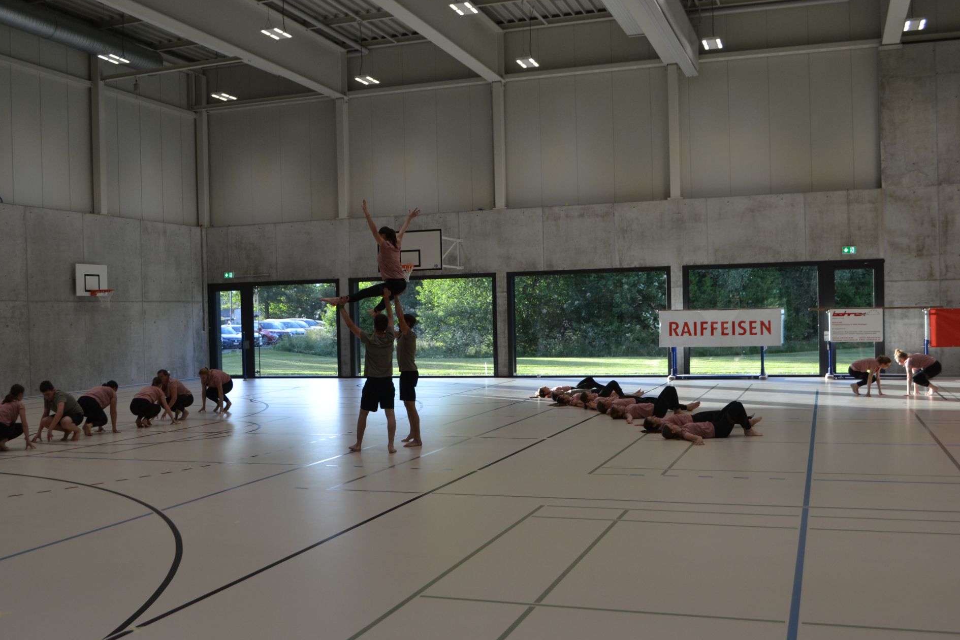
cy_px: 332
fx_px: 1040
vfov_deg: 34.2
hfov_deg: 49.5
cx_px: 451
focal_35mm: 39
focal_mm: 24
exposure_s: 1/125
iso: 280
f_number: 5.6
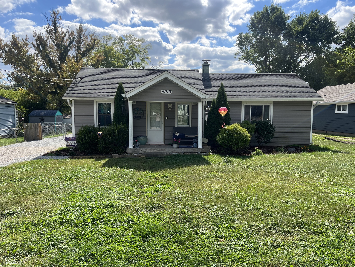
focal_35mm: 26
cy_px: 134
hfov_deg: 67.3
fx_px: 267
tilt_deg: -5.6
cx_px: 178
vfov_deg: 53.1
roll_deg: -0.9
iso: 50
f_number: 1.5
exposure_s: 1/2353
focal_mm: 5.7
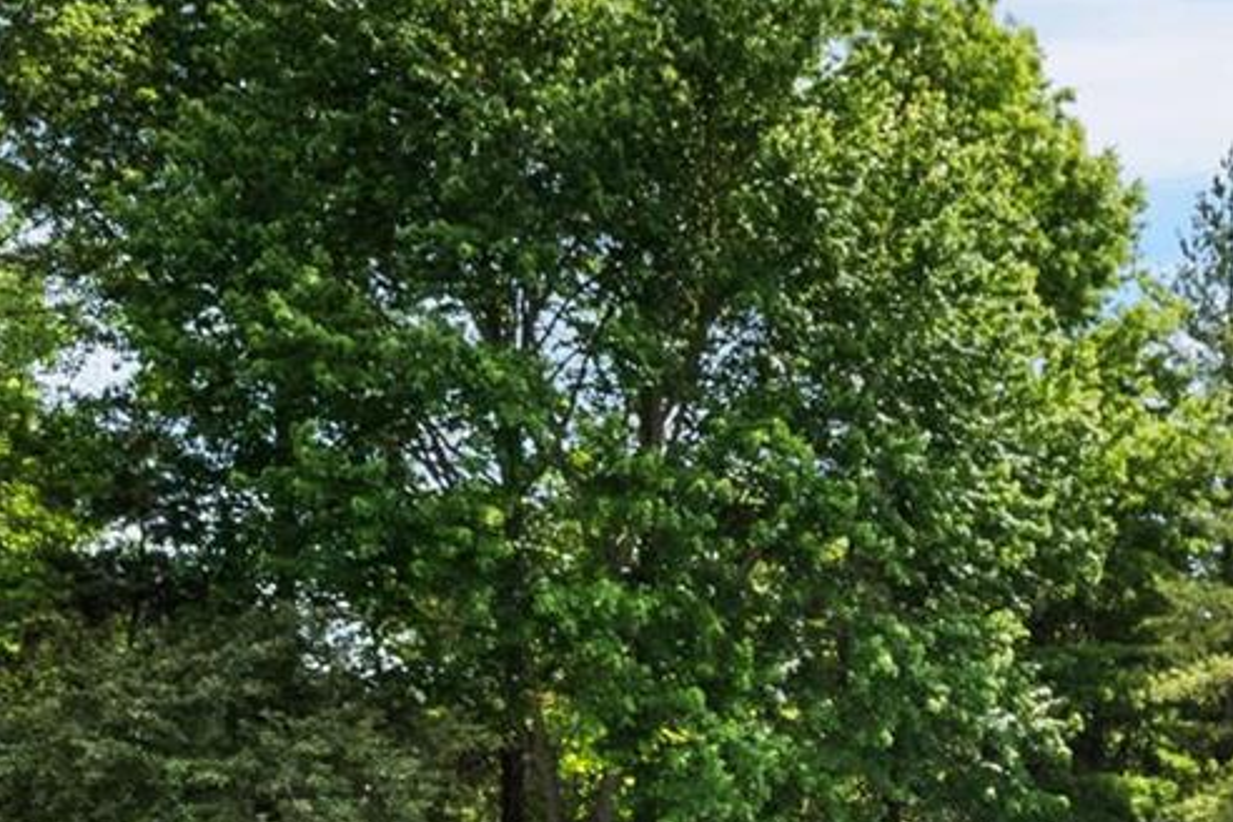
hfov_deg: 34.2
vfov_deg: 24.8
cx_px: 1278
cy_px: 812
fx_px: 1781
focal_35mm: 52
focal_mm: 8
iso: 400
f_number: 8
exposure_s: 1/320
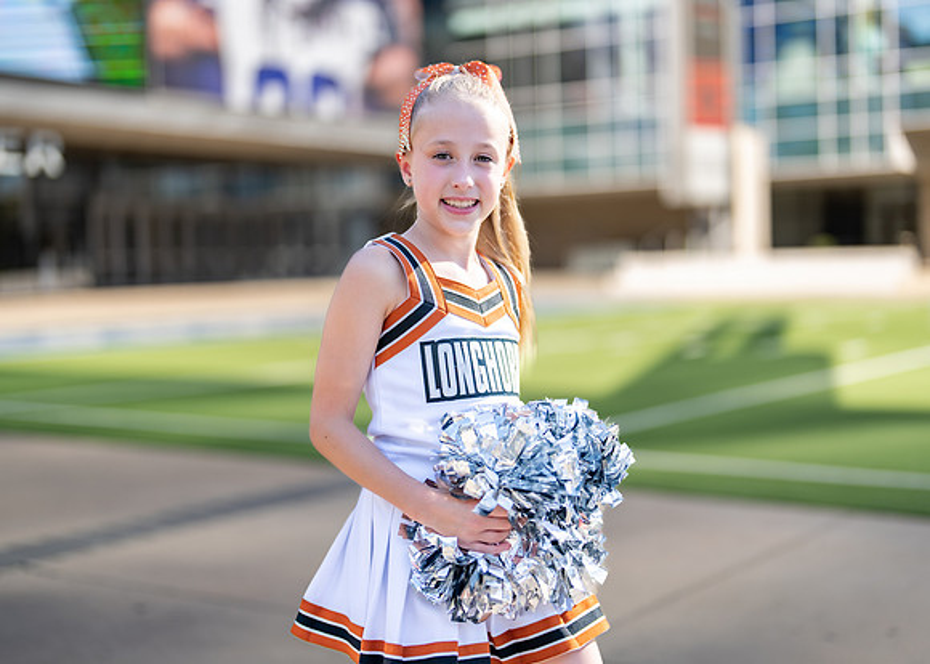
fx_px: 1456
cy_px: 334
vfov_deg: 25.7
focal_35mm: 55
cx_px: 473
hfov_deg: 35.4
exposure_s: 1/3200
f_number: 1.2
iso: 100
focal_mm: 50
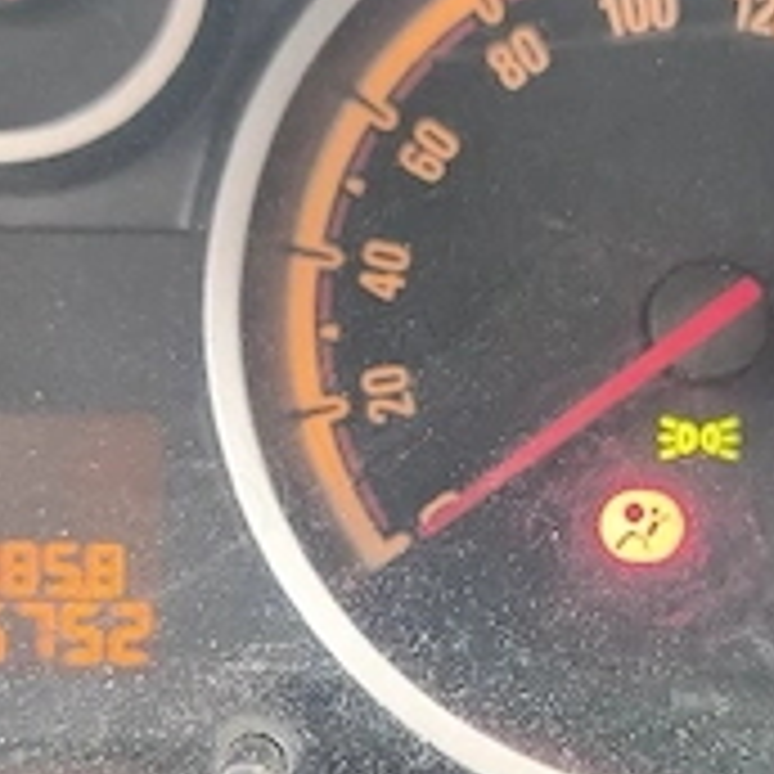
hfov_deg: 24.2
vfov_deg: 24.3
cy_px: 468
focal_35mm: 71
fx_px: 1796
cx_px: 504
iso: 800
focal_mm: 6.18
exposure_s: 1/50.3
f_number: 1.65
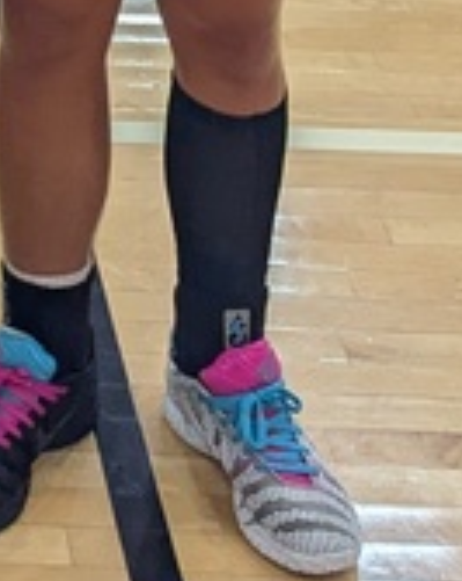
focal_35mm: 144
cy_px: -571
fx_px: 2468
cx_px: -512
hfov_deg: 9.8
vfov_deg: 12.0
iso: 550
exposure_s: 1/898
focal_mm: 6.81
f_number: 1.85
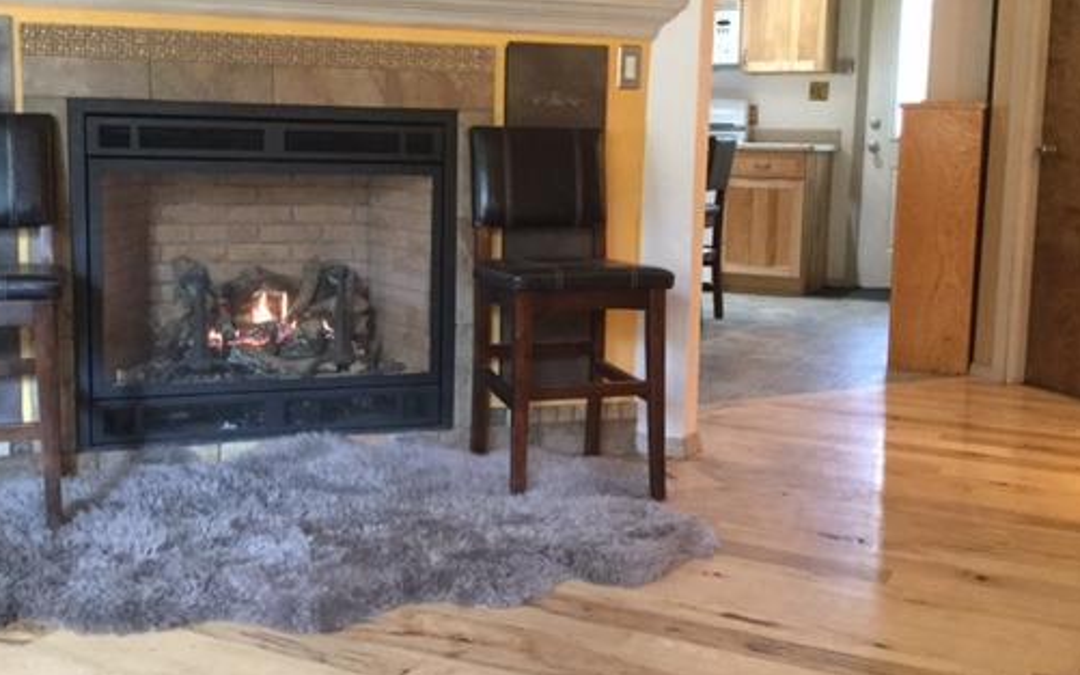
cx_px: 541
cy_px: 272
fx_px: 1236
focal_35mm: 42
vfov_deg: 30.5
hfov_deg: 47.2
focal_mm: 3.3
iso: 200
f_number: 2.4
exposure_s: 1/15
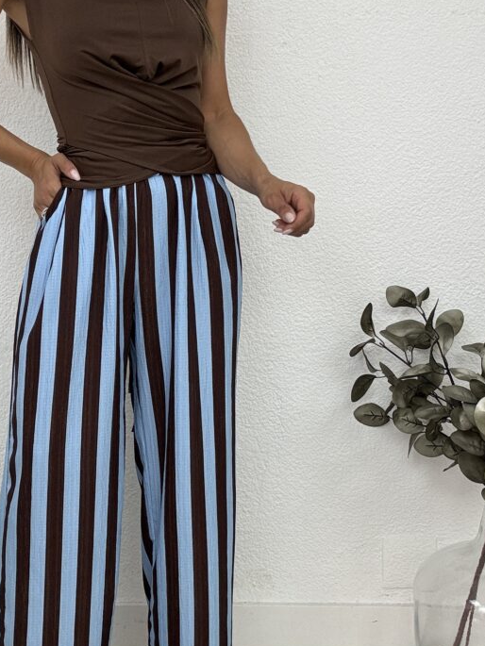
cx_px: 139
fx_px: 878
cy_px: 335
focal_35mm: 47
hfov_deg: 30.5
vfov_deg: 40.4
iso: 40
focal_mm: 2.69
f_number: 1.9
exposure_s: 1/100
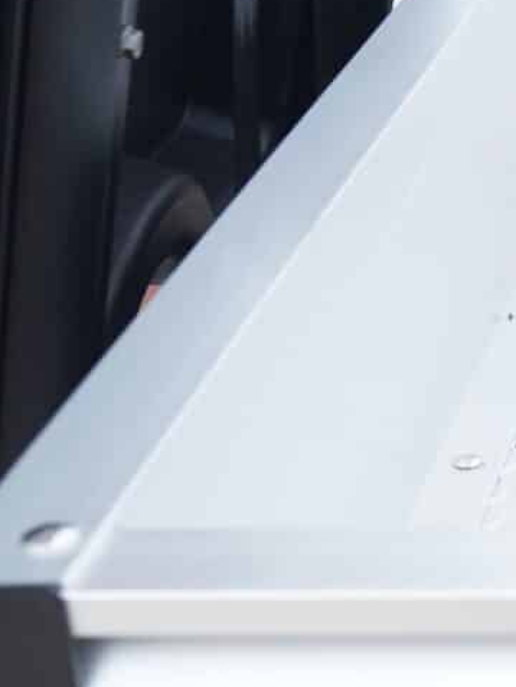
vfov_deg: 16.2
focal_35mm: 120
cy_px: 554
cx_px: 1106
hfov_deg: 11.0
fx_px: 2392
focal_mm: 31.1
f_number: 5
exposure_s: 1/640
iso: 800
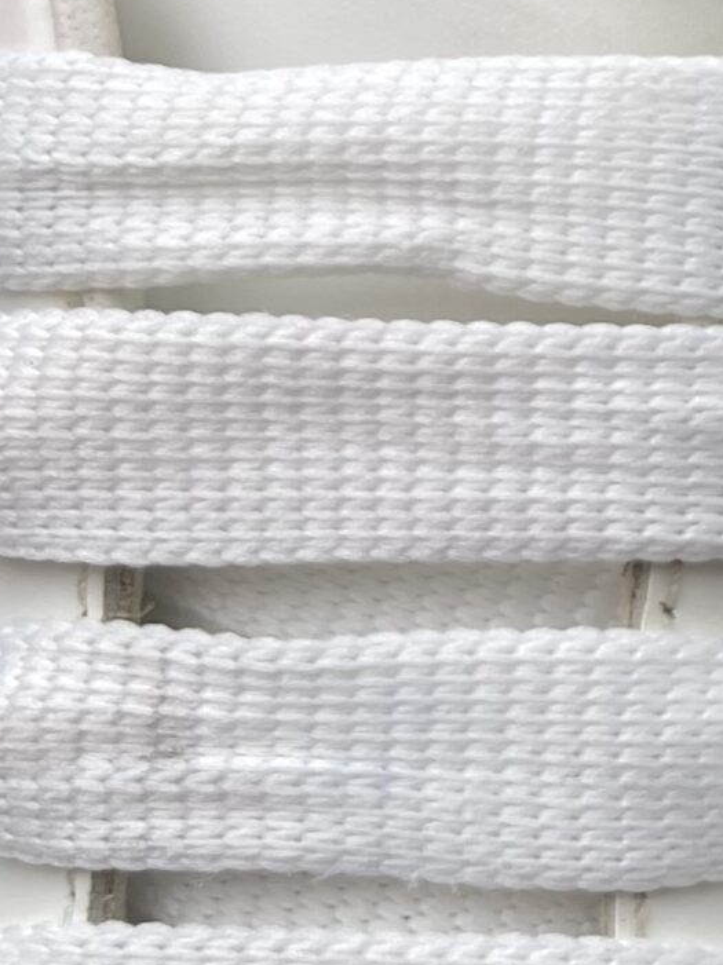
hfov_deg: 13.9
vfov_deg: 20.1
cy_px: 45
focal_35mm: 95
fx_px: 2648
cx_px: 1300
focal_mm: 5.1
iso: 32
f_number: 1.6
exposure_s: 1/404
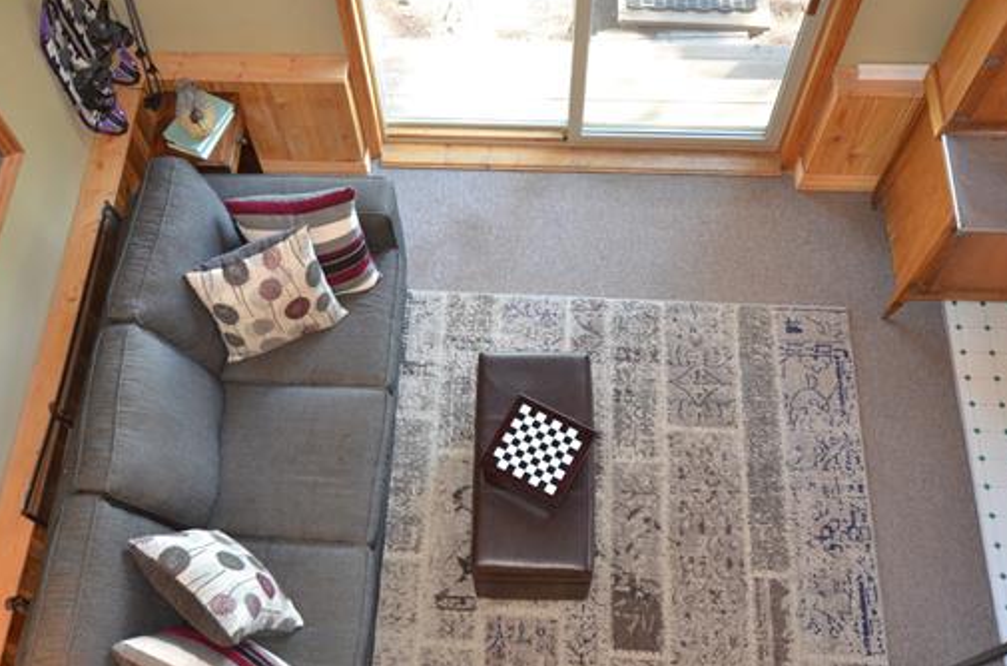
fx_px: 1060
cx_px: 495
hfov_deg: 50.8
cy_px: 340
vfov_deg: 34.9
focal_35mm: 38
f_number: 3.5
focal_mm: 20
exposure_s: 1/60
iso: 800
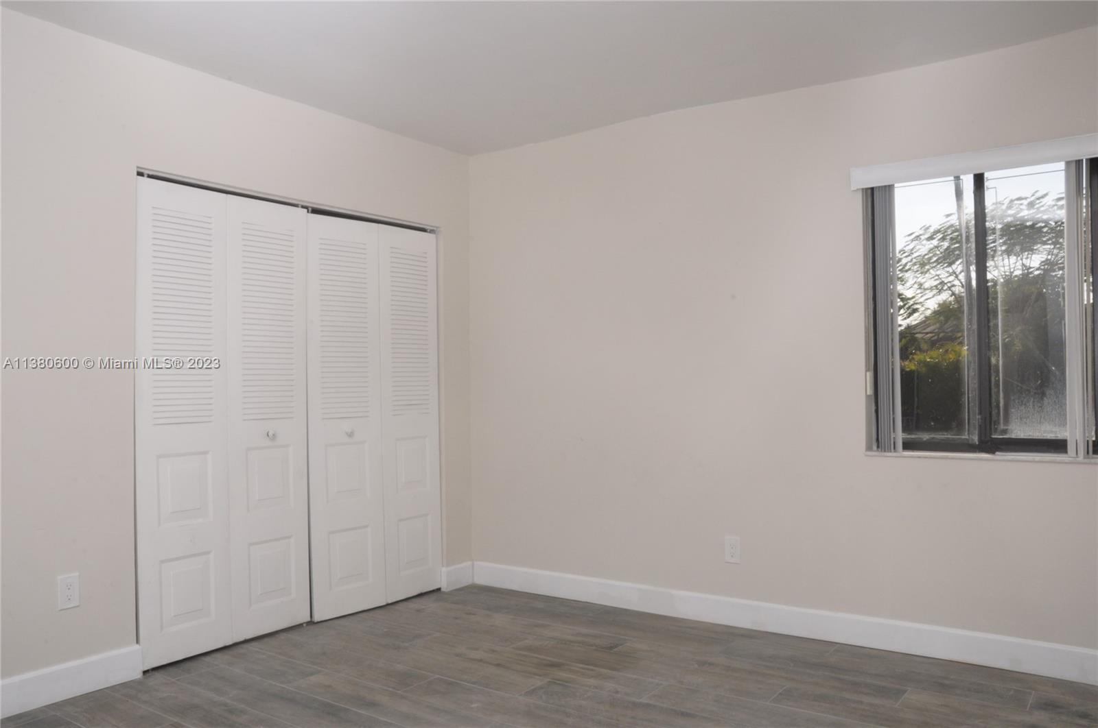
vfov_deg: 47.8
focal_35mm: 27
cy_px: 364
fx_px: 822
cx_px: 549
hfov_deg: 67.5
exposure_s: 1/125
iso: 500
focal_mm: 18
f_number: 22
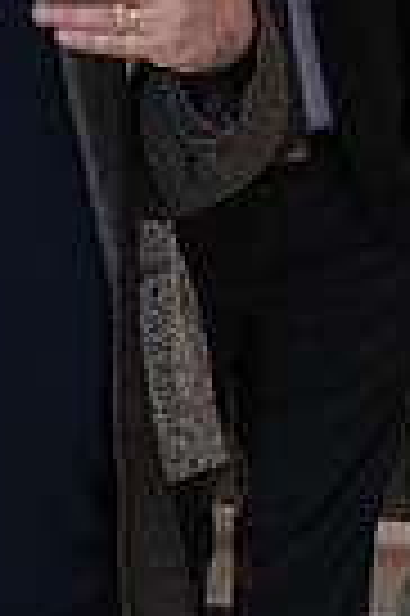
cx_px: 363
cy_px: -6
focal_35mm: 229
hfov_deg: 6.0
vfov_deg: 8.9
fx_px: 3922
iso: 500
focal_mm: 48
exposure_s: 1/160
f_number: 5
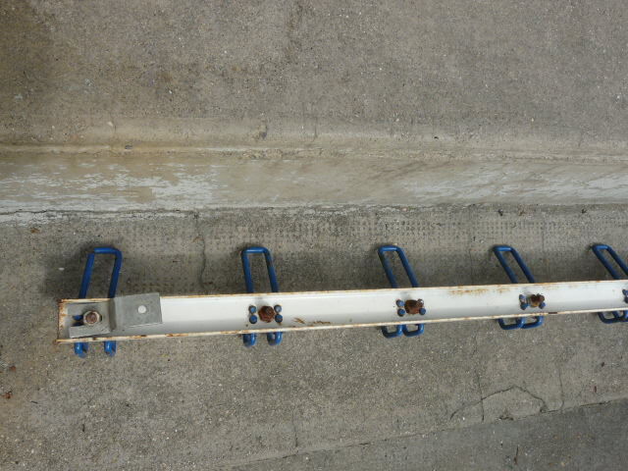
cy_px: 236
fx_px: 508
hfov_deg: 63.4
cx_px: 314
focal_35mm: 28
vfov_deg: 49.7
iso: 100
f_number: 8
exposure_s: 1/160
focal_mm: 4.6
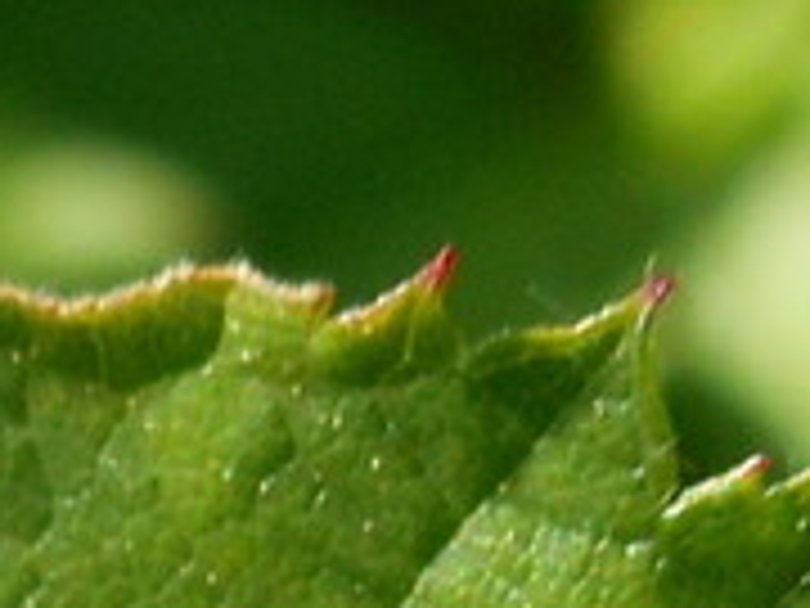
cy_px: 1252
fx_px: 3767
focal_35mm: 161
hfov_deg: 12.2
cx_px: 241
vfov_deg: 8.7
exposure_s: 1/320
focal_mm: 6
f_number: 4.2
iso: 80
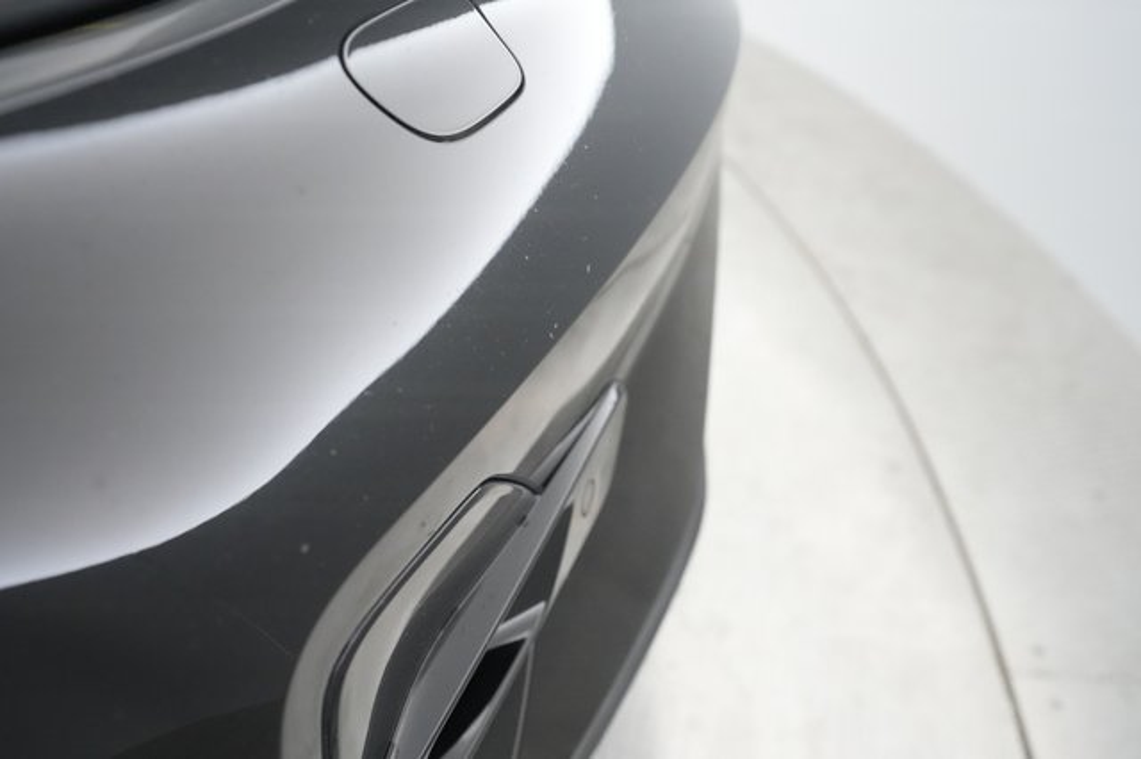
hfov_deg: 65.5
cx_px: 570
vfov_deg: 46.4
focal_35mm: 28
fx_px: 887
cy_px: 380
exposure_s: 1/100
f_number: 4.5
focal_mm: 28
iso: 6400
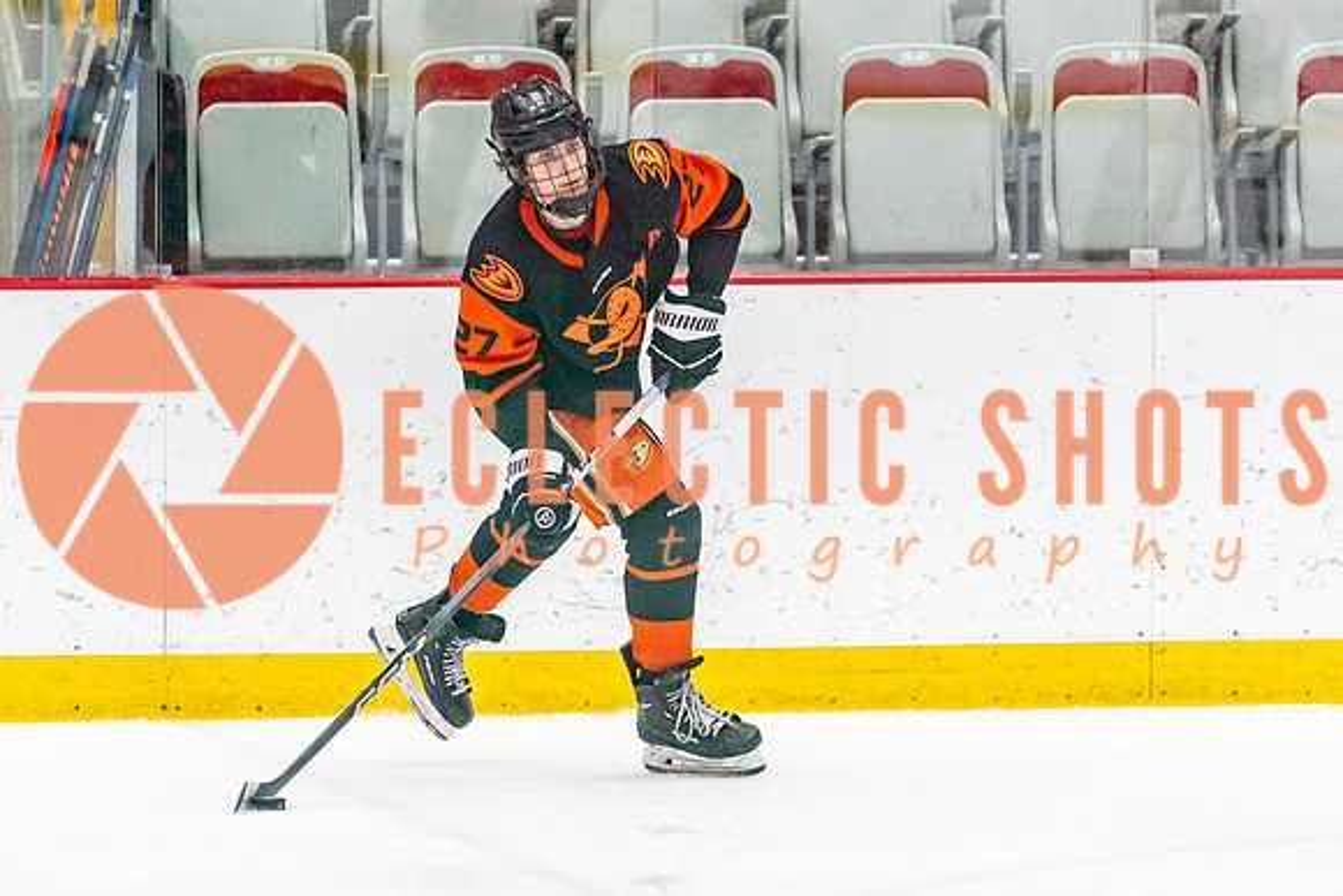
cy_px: 547
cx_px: 612
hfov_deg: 6.1
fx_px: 12512
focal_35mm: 335
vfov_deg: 4.1
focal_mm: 200
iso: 3200
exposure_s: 1/1250
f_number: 2.8
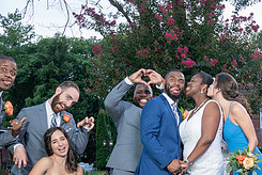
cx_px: 216
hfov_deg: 32.8
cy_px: 150
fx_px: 430
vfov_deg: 22.6
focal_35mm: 59
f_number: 5.6
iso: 250
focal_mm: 24
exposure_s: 1/200
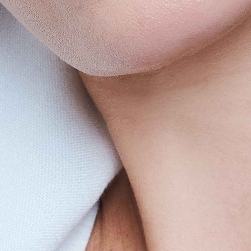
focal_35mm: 193
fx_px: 1583
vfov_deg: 8.9
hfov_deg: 9.1
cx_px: 105
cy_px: -95
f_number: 8
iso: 400
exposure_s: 1/125
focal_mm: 34
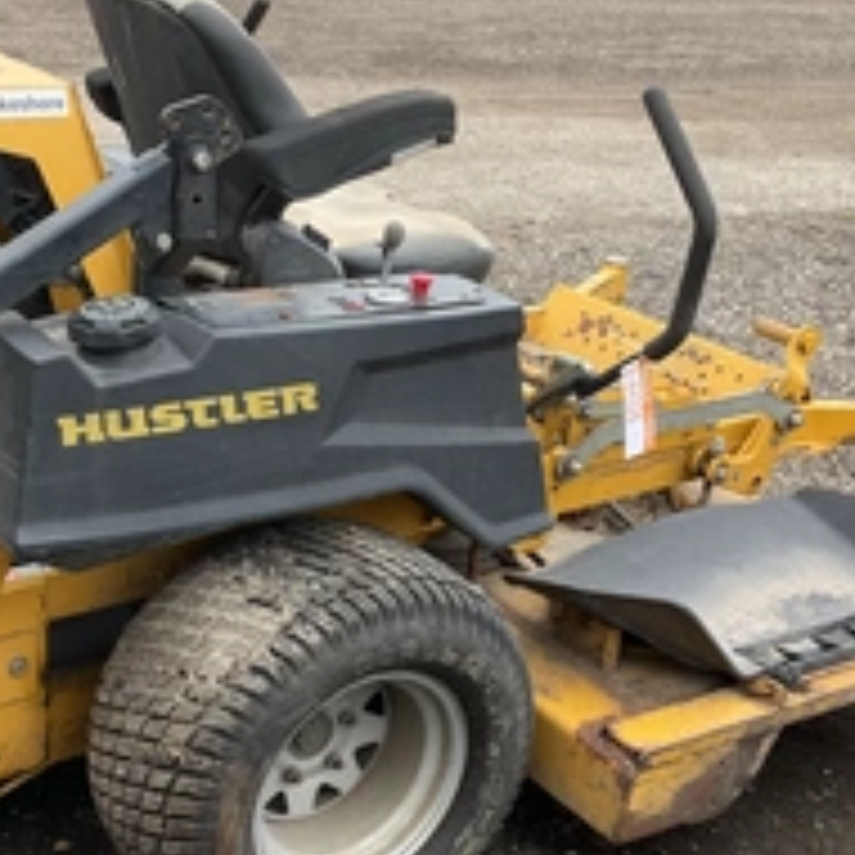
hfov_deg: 31.5
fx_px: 1509
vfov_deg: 31.6
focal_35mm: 54
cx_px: 338
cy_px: 464
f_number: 1.8
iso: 25
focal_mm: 3
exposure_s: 1/504
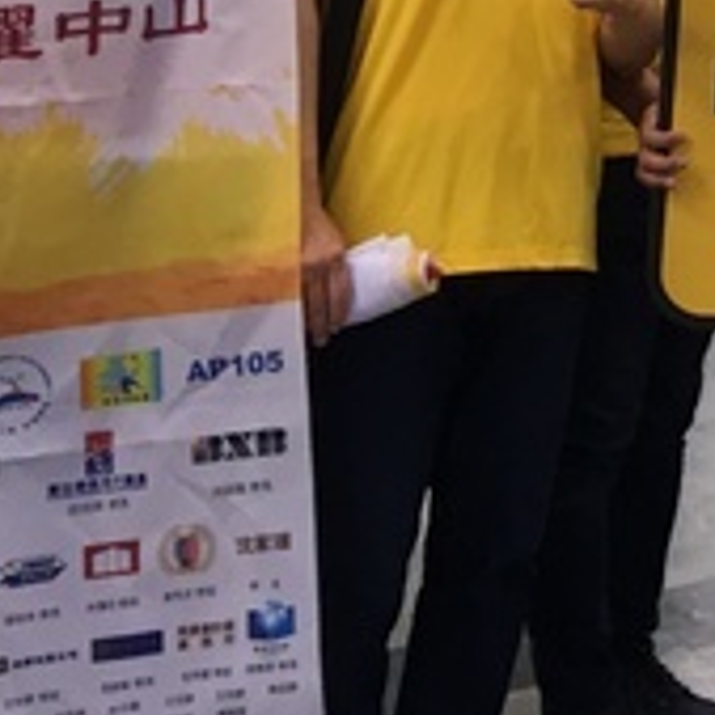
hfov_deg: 12.4
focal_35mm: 121
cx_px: 1510
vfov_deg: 13.7
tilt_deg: -1.1
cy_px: -288
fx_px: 2828
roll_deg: -1.1
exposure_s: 1/15
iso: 25
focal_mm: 4.15
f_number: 2.2
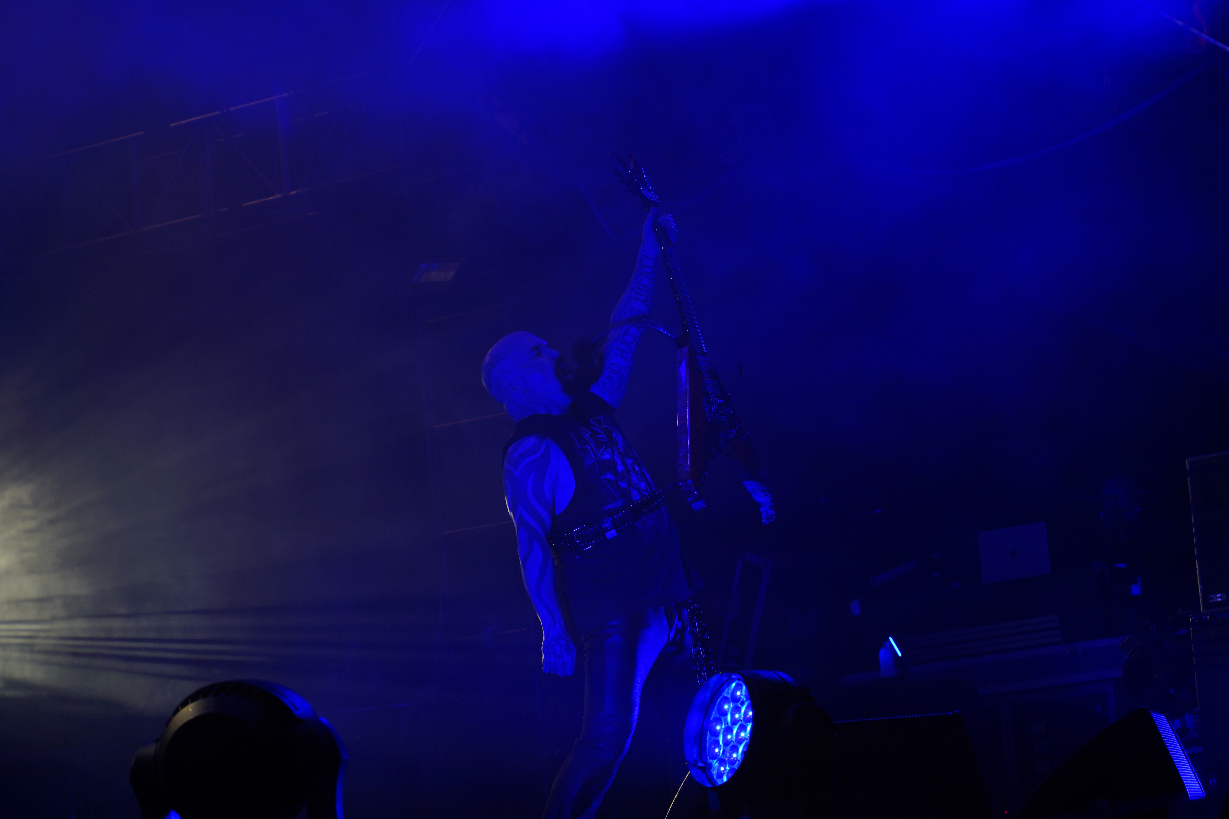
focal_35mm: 105
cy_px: 410
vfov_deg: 13.0
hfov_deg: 19.5
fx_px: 3584
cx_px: 614
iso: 100
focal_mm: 105
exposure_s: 1/200
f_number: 5
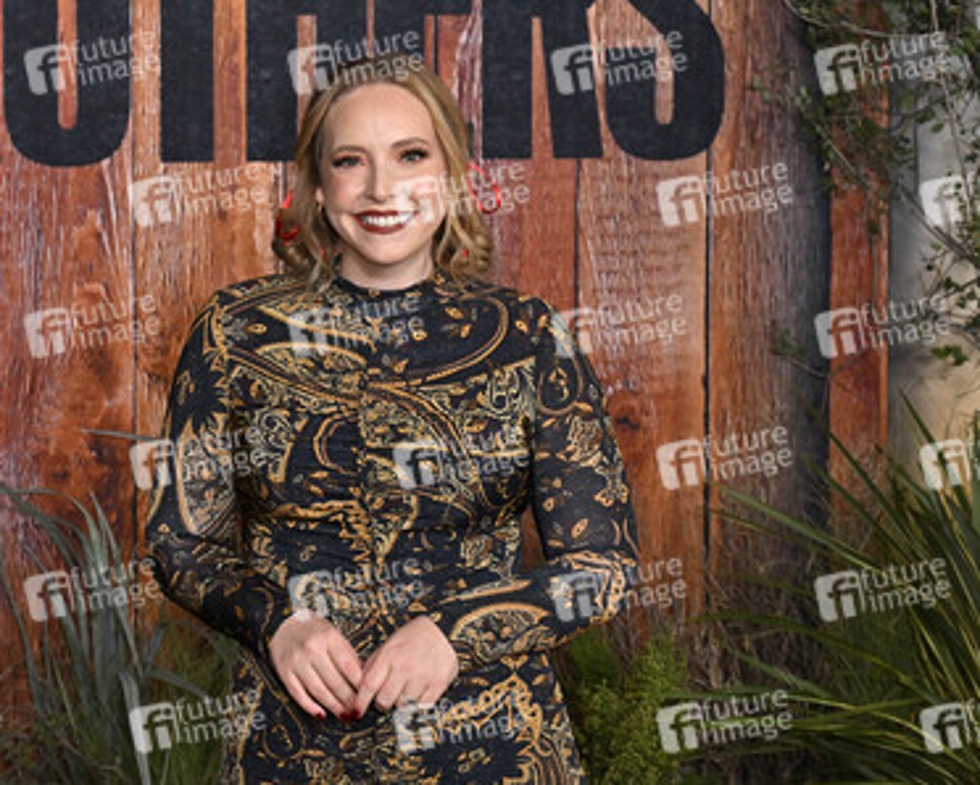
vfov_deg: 30.3
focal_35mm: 50
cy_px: 392
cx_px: 391
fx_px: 1451
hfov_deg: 37.2
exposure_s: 1/250
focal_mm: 44
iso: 1000
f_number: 7.1
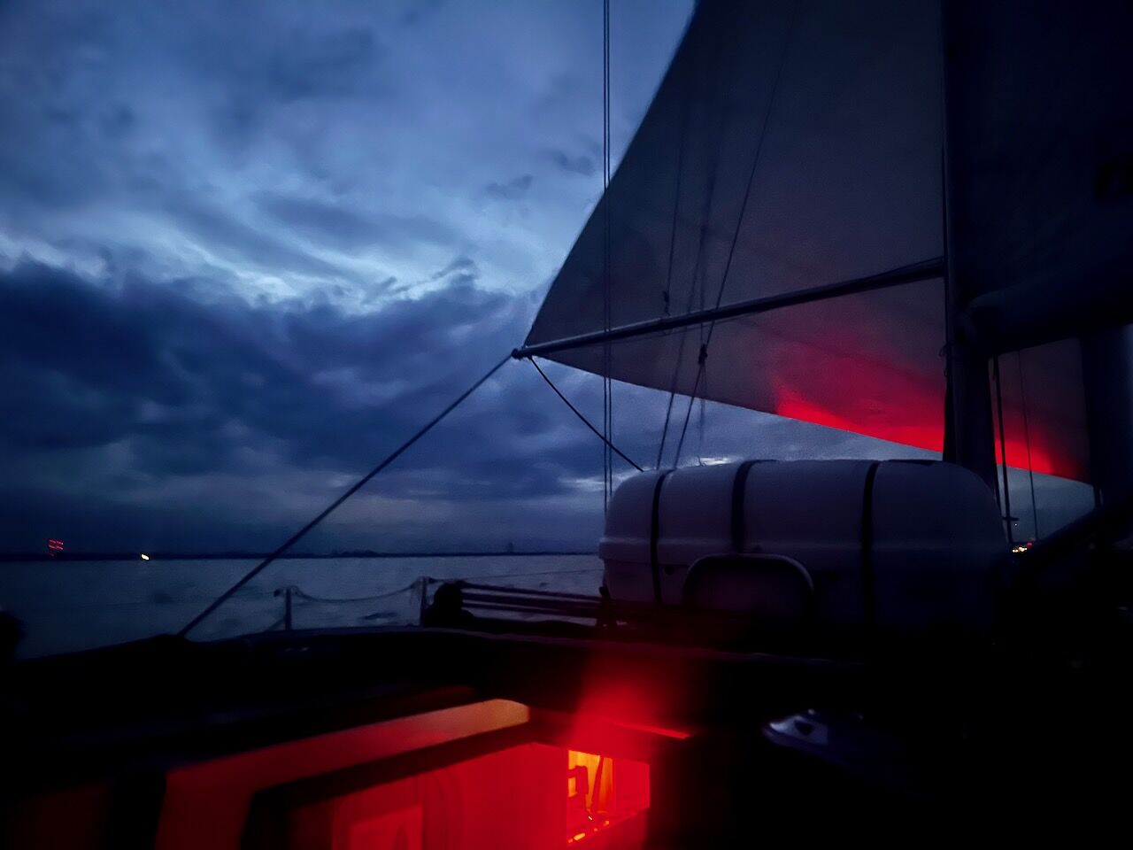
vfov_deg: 53.1
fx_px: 851
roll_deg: +1.8
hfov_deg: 67.3
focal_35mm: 26
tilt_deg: +10.1
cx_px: 566
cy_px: 425
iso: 1600
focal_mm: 5.1
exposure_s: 1/5
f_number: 1.6
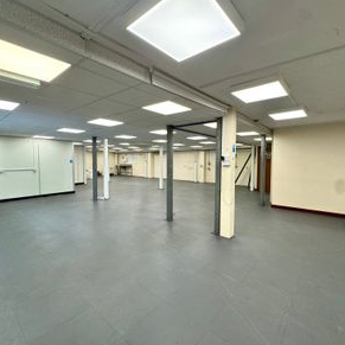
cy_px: 171
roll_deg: +0.5
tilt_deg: -2.7
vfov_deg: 84.0
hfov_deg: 84.0
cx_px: 175
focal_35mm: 17
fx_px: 192
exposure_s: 1/100
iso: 100
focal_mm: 2.22
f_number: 2.2
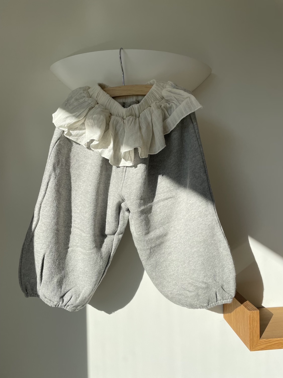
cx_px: 142
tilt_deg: +0.6
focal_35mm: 26
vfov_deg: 67.3
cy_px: 189
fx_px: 283
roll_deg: +2.1
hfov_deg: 53.1
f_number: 1.6
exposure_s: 1/3205
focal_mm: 4.2
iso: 32
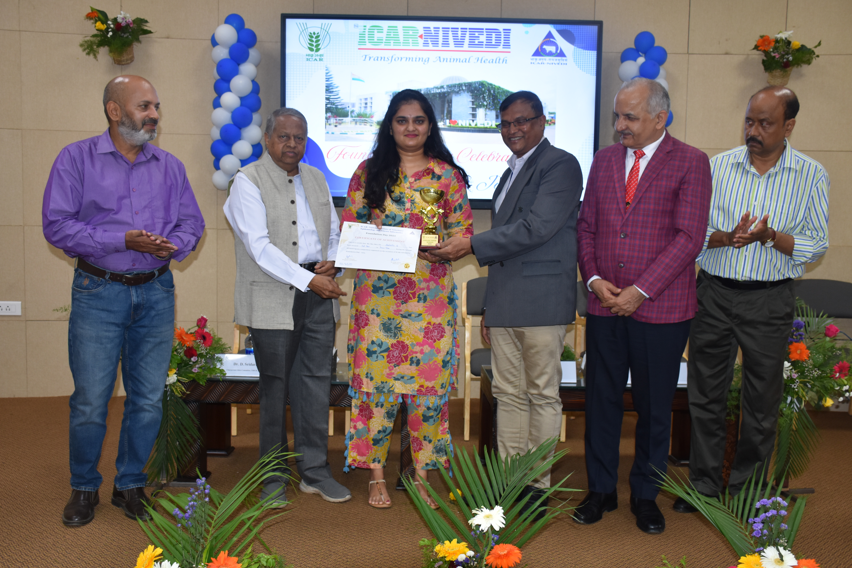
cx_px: 425
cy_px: 286
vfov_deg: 37.8
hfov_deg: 54.4
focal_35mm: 35
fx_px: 828
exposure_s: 1/80
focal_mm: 22
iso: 400
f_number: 3.5
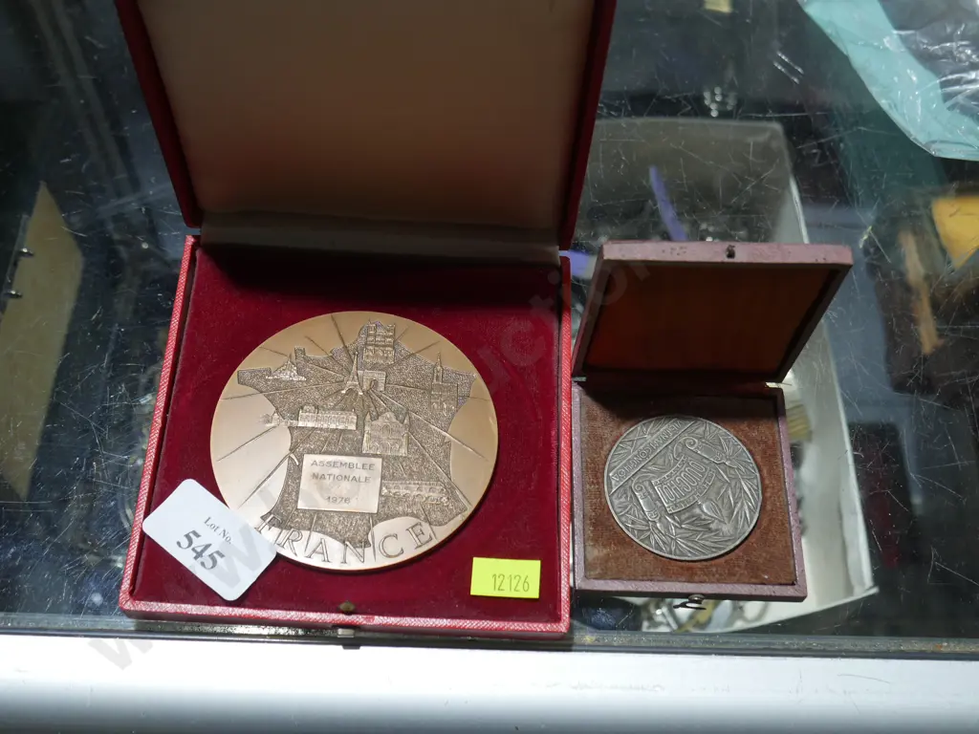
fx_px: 1244
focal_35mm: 44
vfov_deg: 32.9
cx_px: 490
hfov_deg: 42.9
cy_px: 367
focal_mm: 22
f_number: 4.7
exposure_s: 1/60
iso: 320
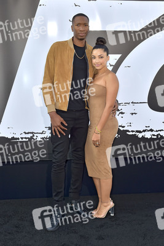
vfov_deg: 54.4
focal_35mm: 35
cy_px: 123
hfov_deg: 37.9
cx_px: 82
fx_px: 239
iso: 250
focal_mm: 35
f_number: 6.3
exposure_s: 1/250
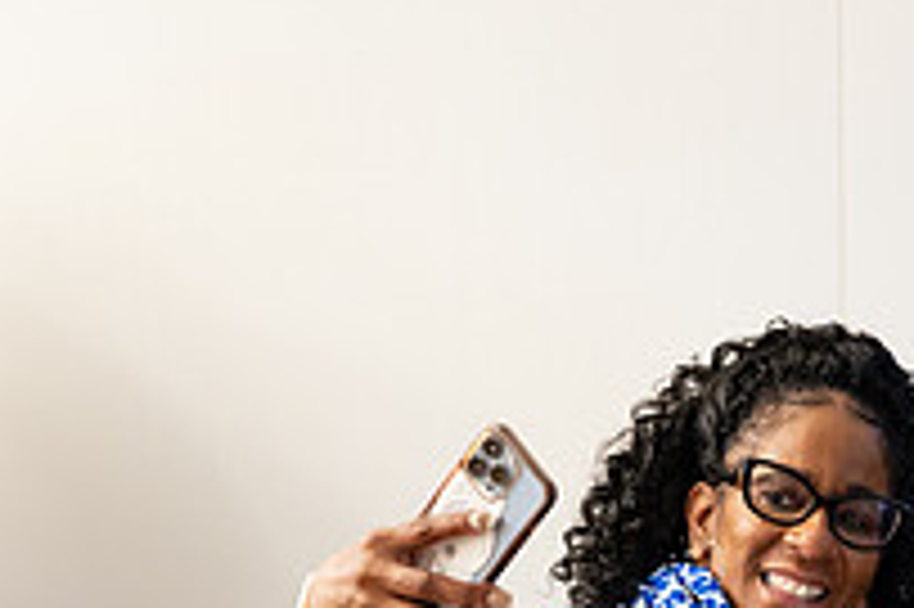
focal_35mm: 215
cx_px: 1086
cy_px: 731
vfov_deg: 6.3
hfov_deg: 9.5
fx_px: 5454
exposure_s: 1/200
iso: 1600
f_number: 3.2
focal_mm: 70
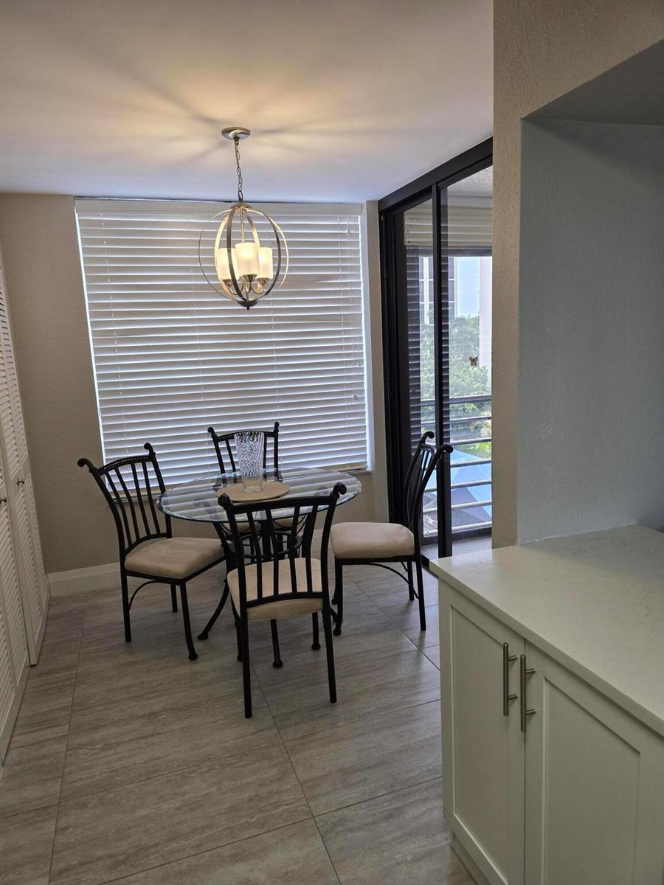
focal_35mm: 23
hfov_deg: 58.9
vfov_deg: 73.9
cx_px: 332
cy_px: 442
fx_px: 588
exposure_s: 1/120
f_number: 1.7
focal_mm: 6.3
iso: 64
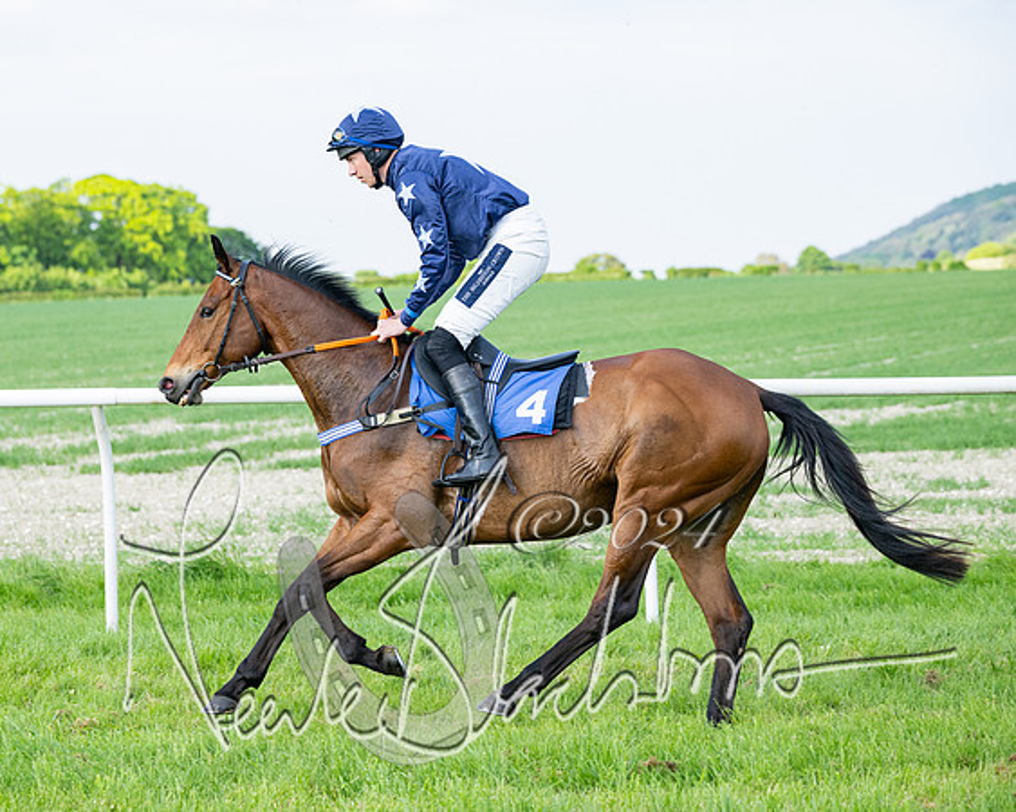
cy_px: 368
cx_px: 344
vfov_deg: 13.1
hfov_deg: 16.4
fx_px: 3526
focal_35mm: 117
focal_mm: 92
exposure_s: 1/1600
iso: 400
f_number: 4
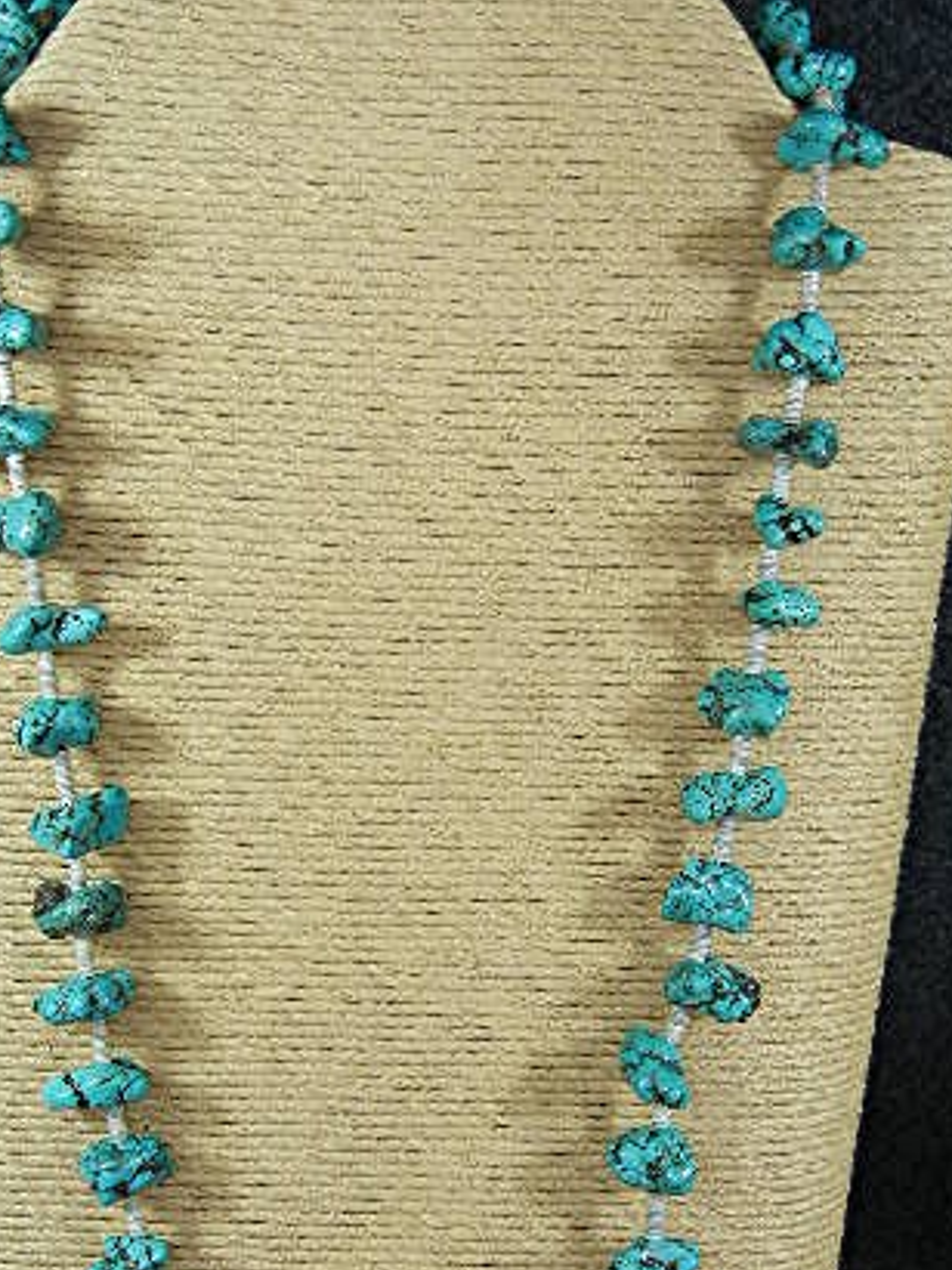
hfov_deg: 27.4
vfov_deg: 35.9
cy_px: 816
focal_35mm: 53
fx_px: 1944
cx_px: 377
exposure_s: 1/32
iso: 241
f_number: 3.6
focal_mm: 6.2
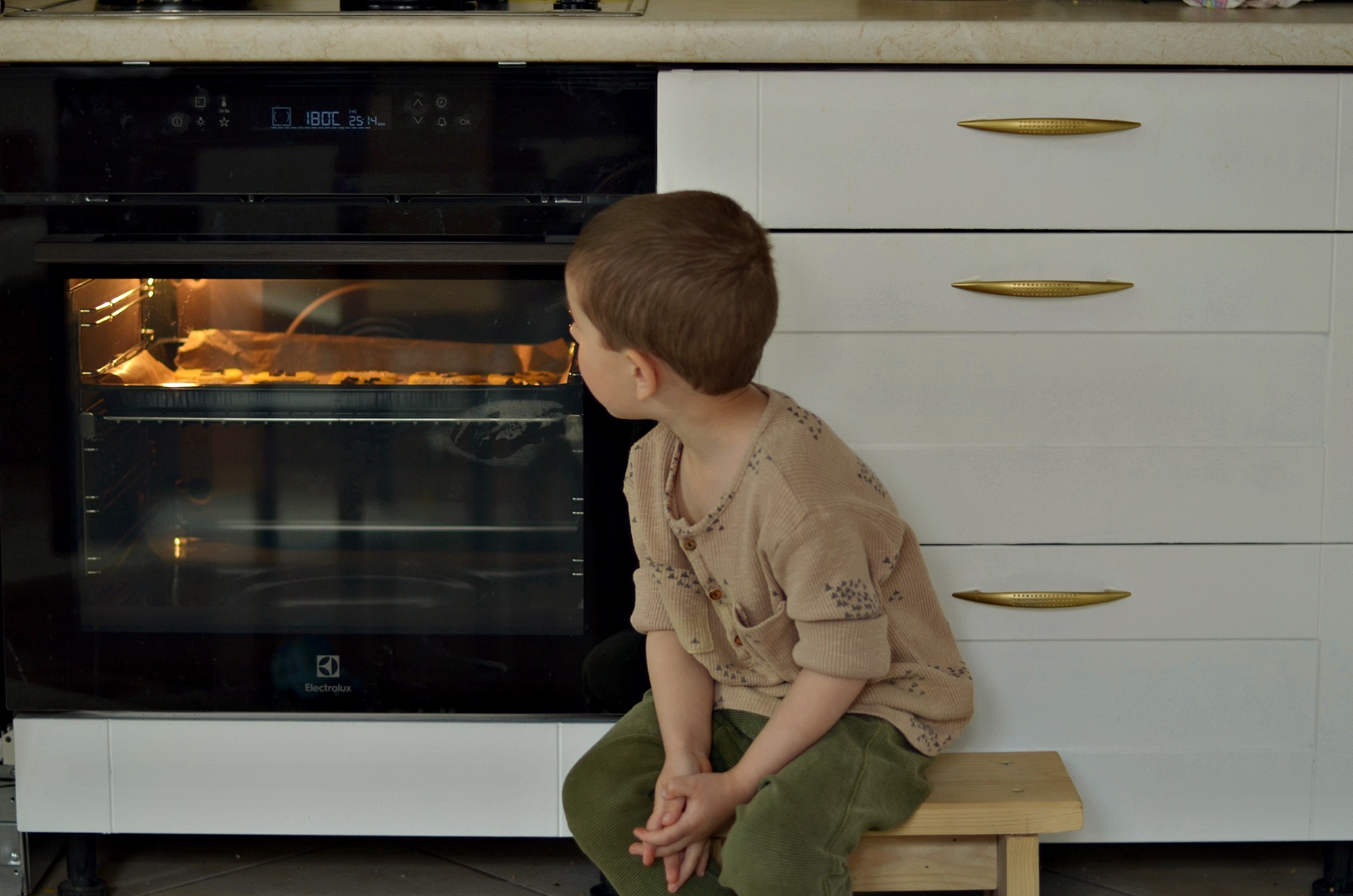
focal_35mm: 75
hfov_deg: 27.0
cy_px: 448
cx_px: 676
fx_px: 2813
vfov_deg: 18.1
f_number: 1.8
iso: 160
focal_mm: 50
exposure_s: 1/160
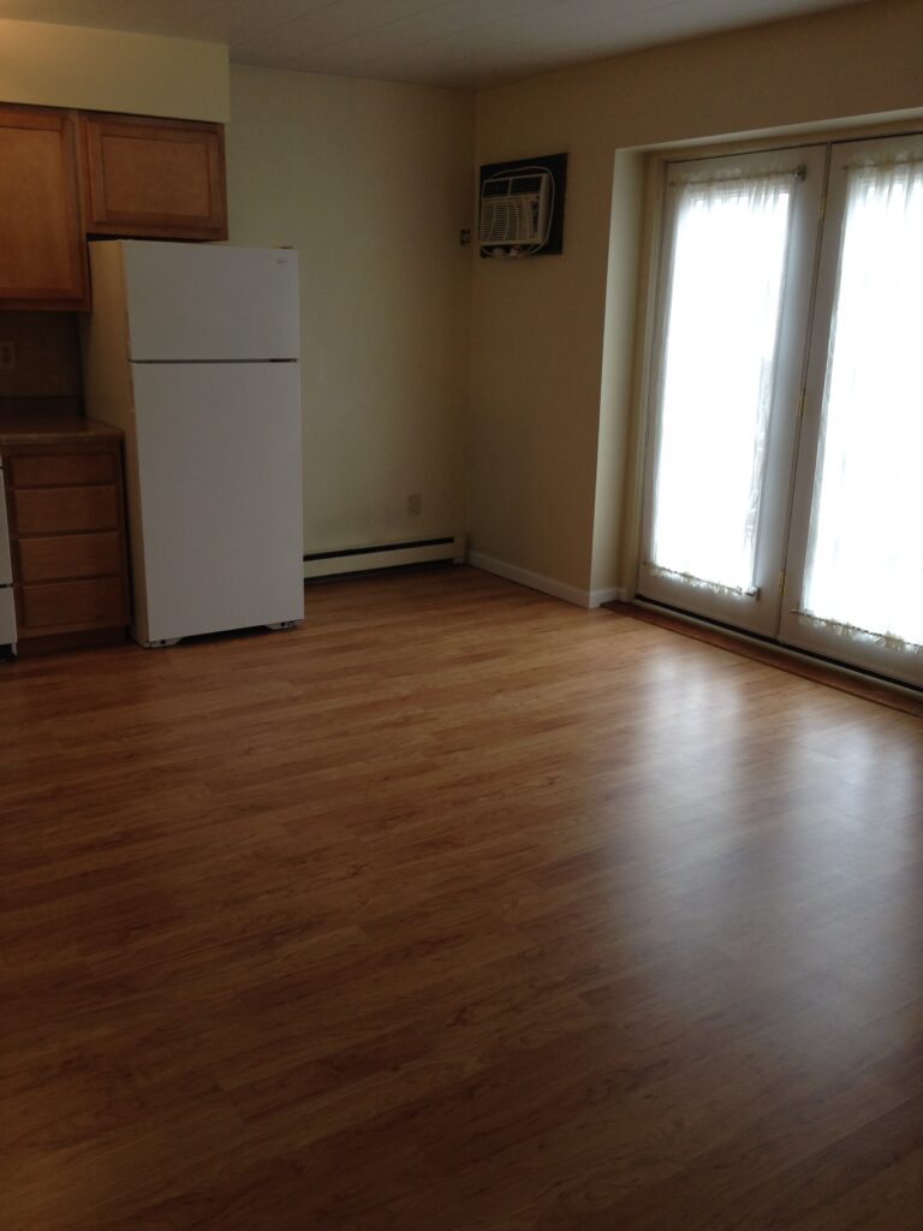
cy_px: 616
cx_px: 462
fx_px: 1173
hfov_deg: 42.9
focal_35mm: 33
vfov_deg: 55.4
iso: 64
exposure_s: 1/60
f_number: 2.4
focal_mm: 4.12
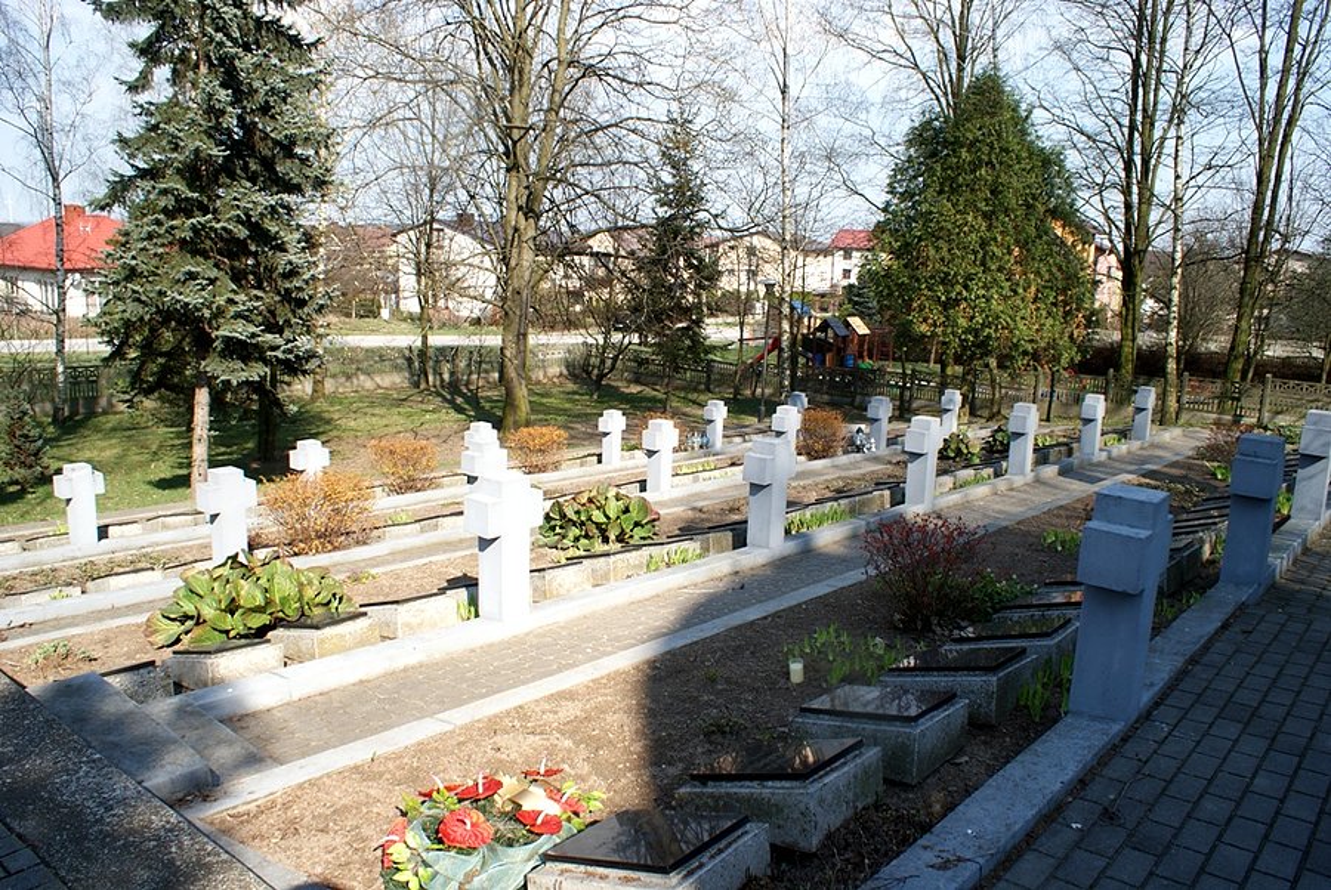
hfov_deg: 67.3
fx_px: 999
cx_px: 666
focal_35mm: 27
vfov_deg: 48.0
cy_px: 445
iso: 100
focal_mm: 18
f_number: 10
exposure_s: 1/100
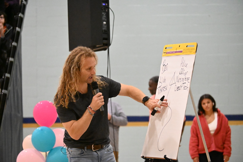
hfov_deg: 7.4
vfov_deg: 5.0
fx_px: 1873
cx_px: 122
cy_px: 81
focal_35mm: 278
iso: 12800
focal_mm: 185
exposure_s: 1/500
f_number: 5.6
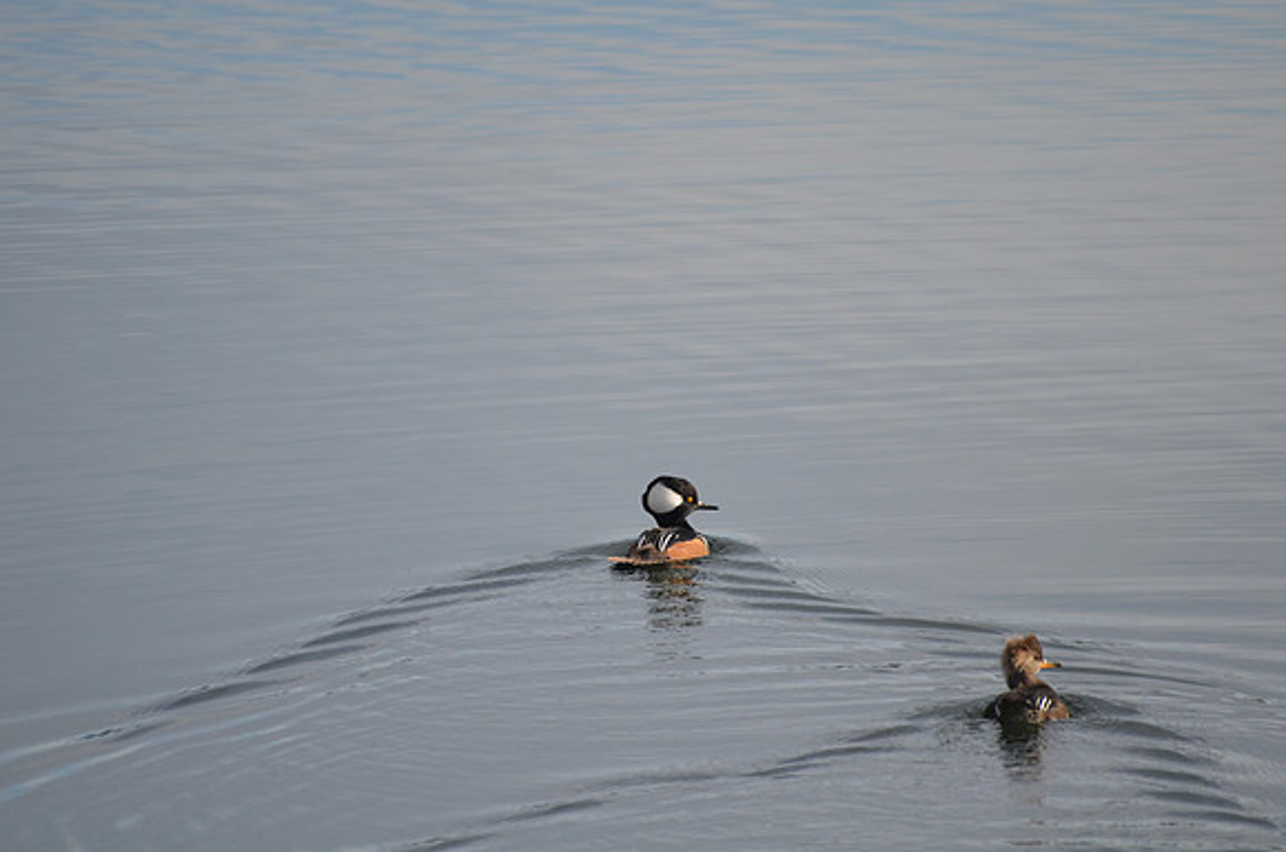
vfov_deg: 3.0
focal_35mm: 450
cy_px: 426
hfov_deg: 4.6
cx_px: 643
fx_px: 16040
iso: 400
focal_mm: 300
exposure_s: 1/1600
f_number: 6.3
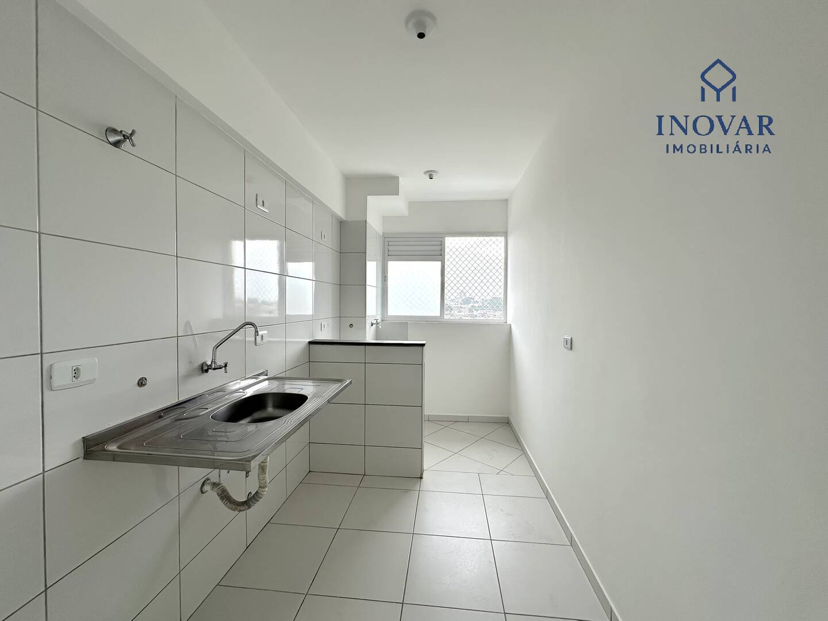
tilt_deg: -1.5
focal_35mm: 14
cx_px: 414
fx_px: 335
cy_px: 310
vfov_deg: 85.7
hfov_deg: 102.1
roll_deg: -0.9
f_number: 2.2
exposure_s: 1/316
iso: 40
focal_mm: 2.22
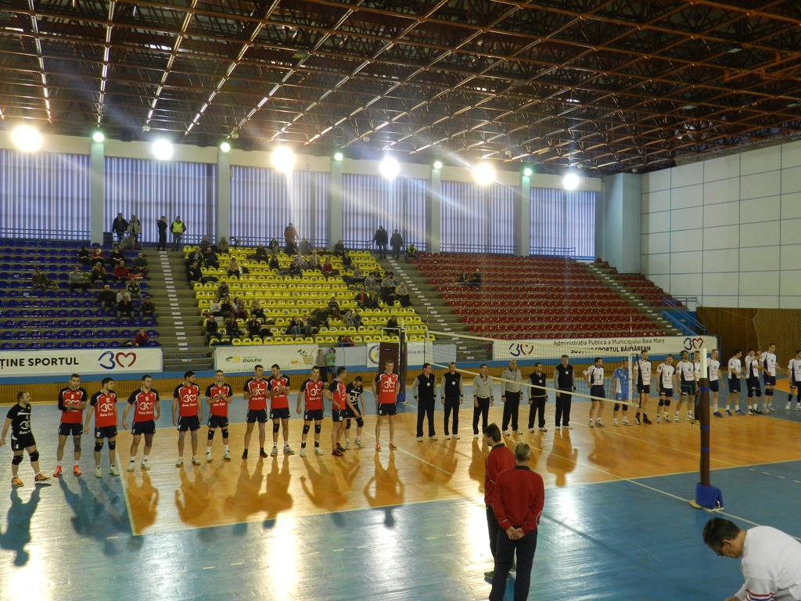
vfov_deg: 44.2
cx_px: 400
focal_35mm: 32
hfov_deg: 56.8
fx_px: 740
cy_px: 300
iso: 160
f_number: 3.7
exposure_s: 1/30
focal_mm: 5.6
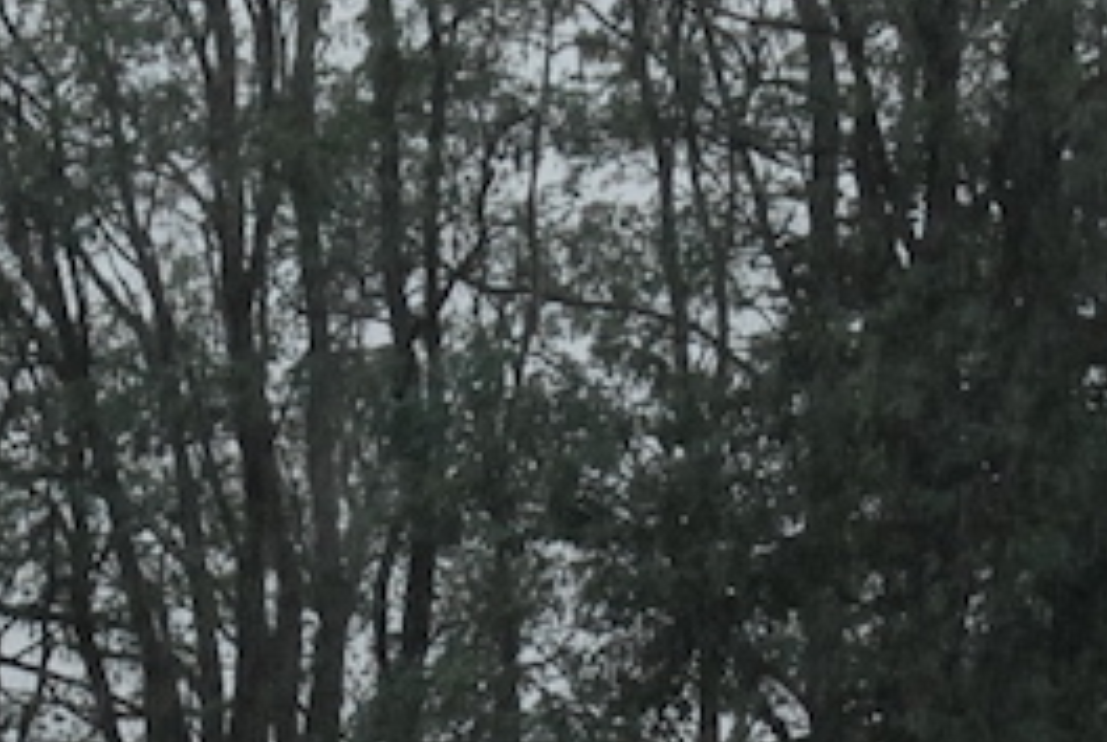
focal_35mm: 341
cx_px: 734
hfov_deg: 6.0
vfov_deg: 4.0
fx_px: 10503
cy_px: 1017
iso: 800
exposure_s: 1/250
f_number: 8
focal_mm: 50
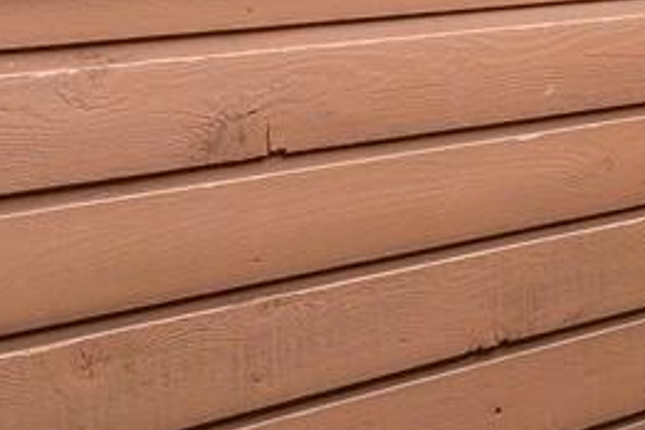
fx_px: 1684
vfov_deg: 14.2
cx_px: 1285
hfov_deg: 16.5
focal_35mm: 94
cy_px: -67
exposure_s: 1/50
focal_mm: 14
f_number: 4
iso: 100
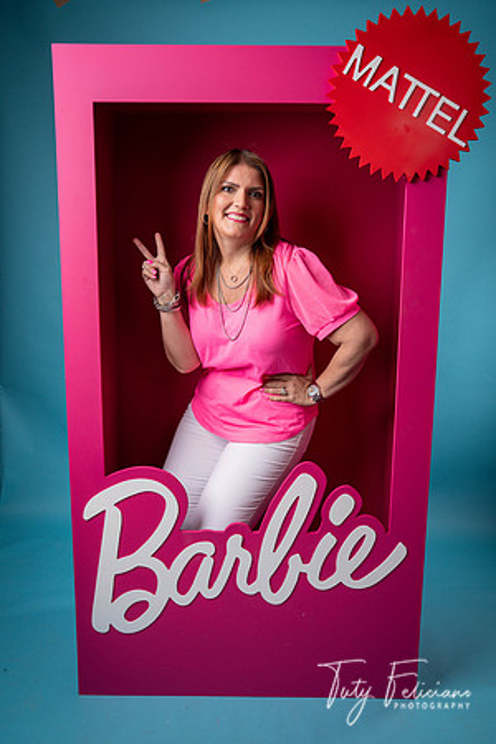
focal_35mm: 31
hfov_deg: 42.3
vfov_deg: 60.3
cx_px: 248
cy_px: 372
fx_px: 641
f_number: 5.6
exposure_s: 1/160
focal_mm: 31
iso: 250
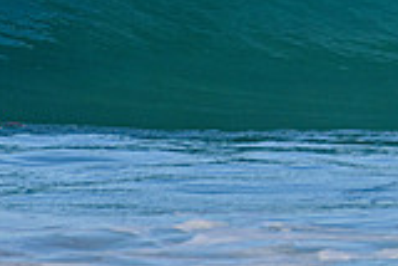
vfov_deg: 0.5
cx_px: 652
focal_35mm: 2719
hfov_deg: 0.8
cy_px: -126
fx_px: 30087
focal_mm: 500
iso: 320
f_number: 5.6
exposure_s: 1/2000
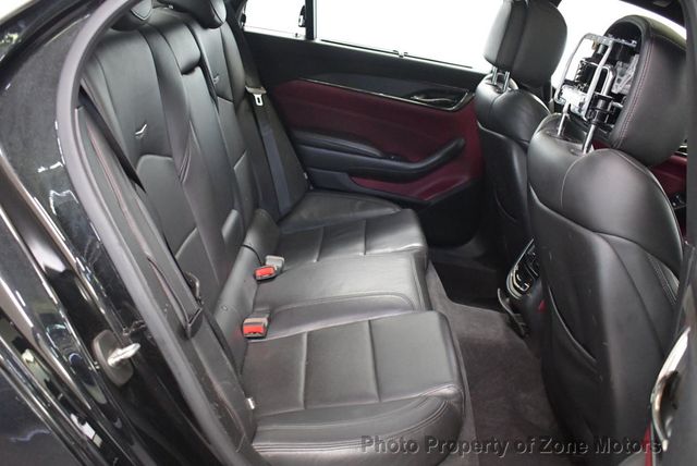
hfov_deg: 53.1
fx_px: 698
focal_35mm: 36
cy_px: 233
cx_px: 348
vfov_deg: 36.9
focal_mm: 18
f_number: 3.5
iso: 4000
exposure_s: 1/60
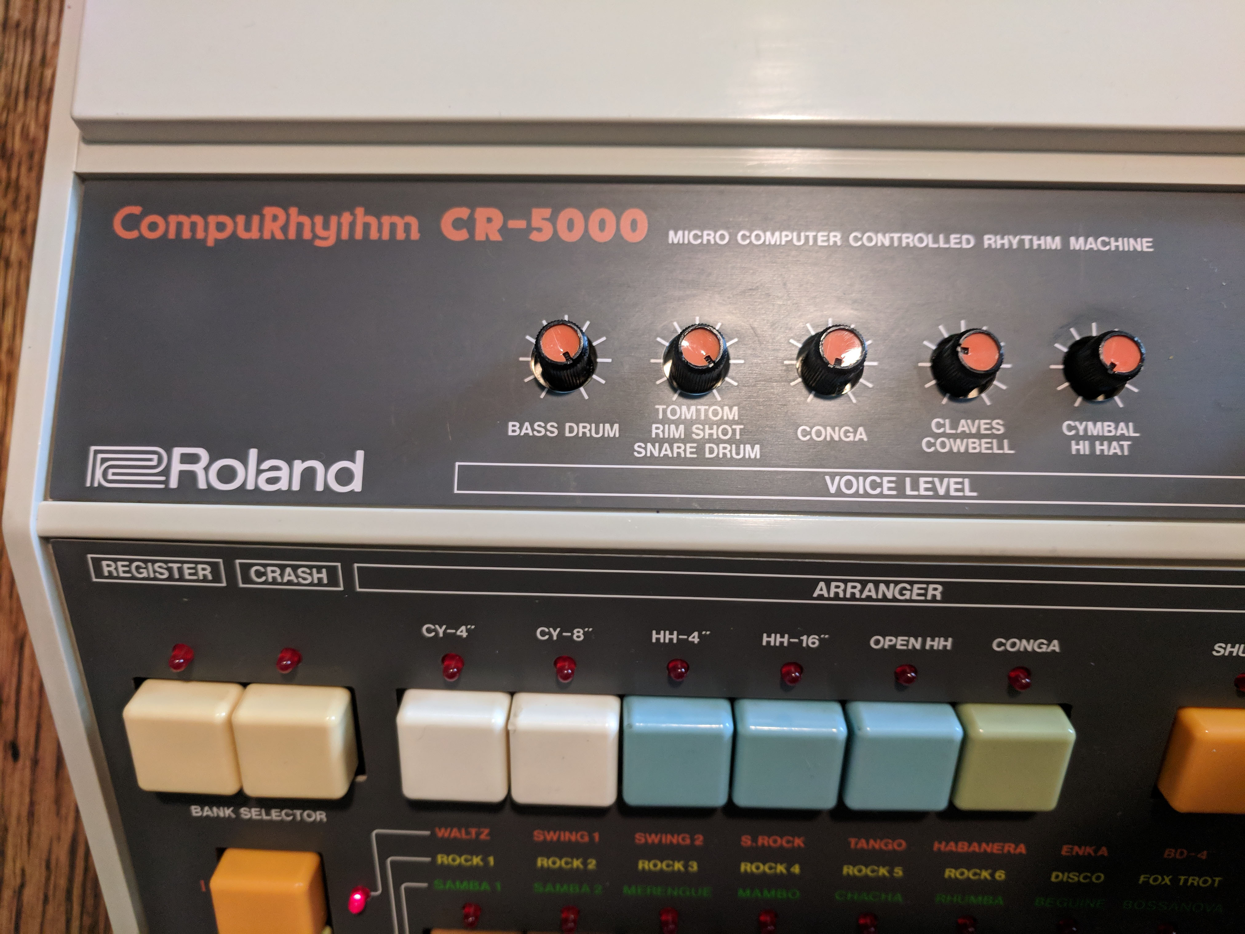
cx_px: 622
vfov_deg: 53.1
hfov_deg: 67.3
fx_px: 935
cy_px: 467
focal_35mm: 26
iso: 509
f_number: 2
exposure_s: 1/40
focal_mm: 4.67
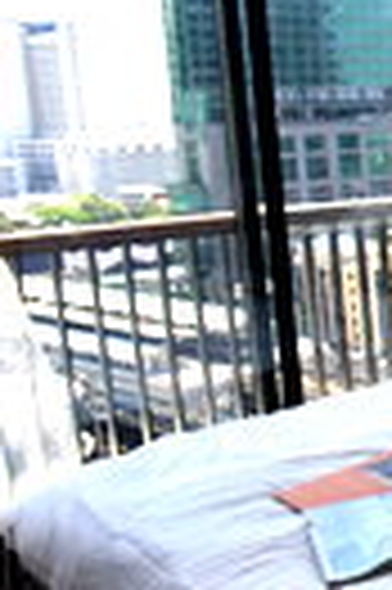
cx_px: 811
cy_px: 257
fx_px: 1507
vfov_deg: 22.2
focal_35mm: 92
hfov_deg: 12.8
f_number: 2.2
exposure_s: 1/565
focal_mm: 4.15
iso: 25
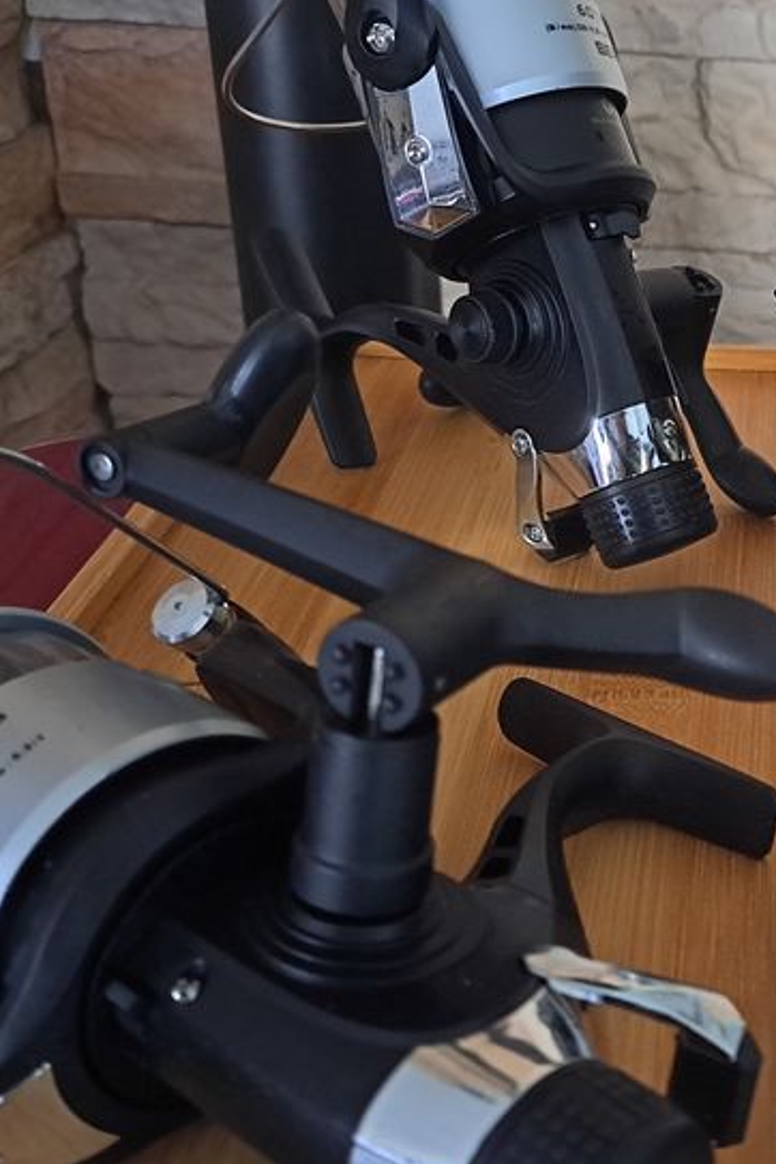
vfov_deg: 42.6
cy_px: 684
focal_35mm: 46
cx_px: 797
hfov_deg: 27.4
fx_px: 1487
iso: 640
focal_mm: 5.23
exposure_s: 1/20
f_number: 1.8
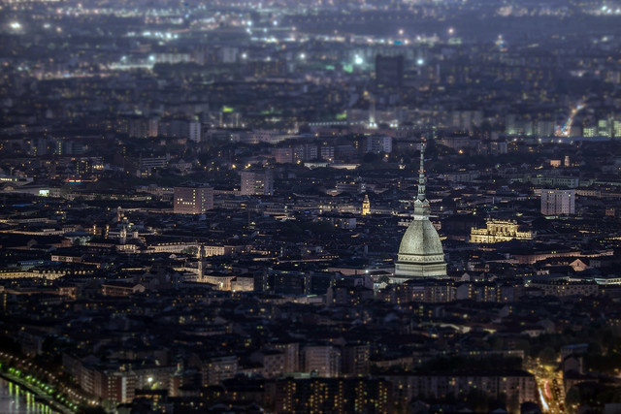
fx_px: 5952
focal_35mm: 345
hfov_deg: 6.0
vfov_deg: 4.0
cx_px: 310
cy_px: 207
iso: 200
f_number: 6.7
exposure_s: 3.2
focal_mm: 230
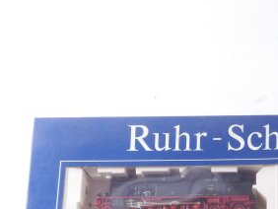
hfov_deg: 22.0
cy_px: 203
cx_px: 286
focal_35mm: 85
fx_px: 683
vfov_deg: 17.1
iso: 800
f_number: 3.7
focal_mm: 7.3
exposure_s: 1/160
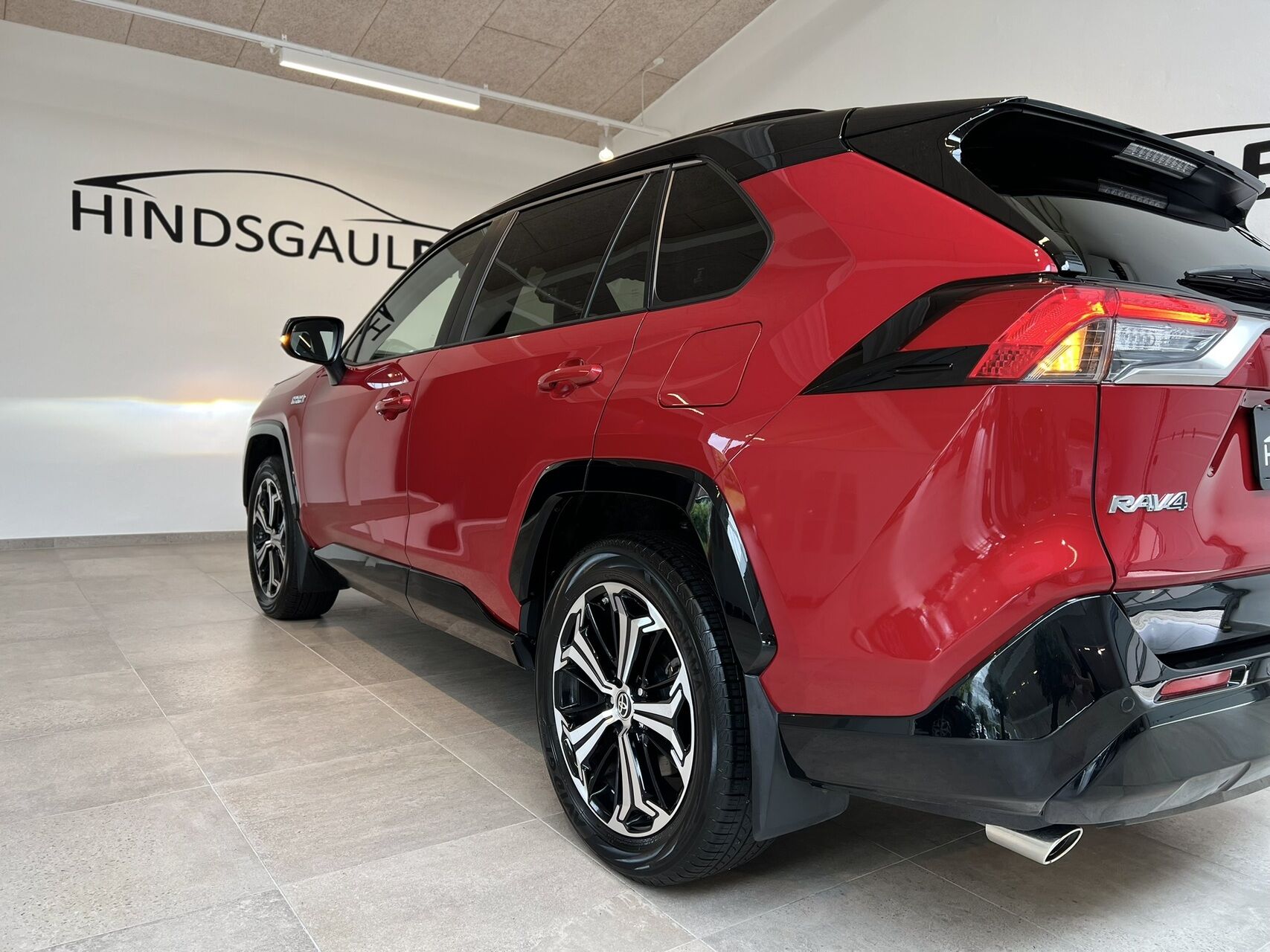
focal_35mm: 26
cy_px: 476
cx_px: 635
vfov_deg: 53.1
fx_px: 954
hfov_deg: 67.3
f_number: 1.5
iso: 50
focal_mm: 5.7
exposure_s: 1/121
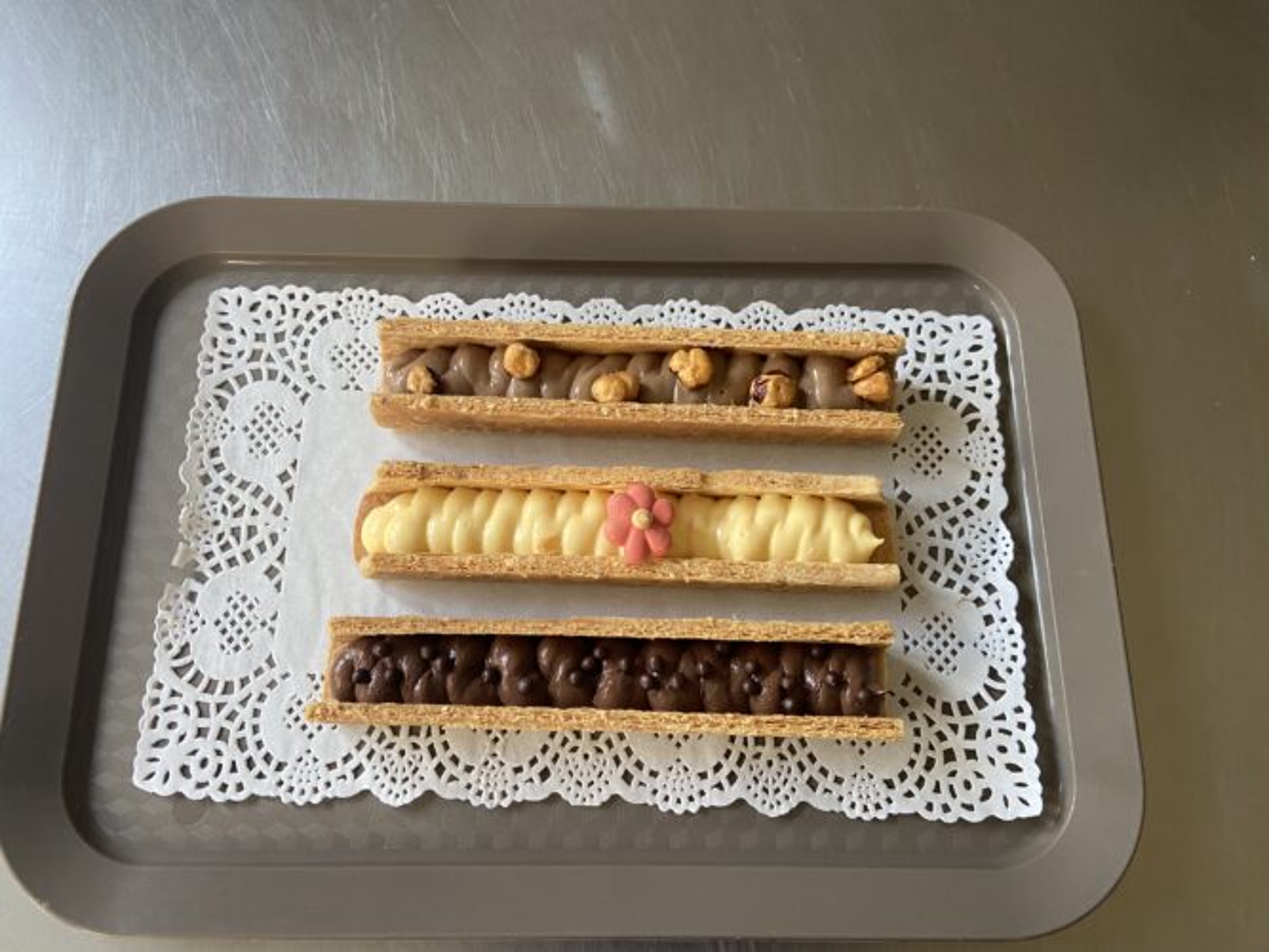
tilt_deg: -75.0
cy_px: 476
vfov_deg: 53.0
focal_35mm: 26
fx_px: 953
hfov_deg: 67.3
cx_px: 634
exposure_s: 1/97
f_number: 1.8
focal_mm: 4.25
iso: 125
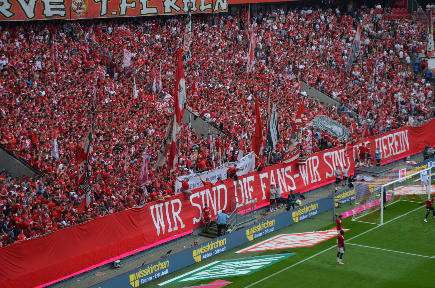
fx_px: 1049
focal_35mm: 87
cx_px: 218
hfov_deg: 23.4
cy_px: 144
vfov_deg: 15.6
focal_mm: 58
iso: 400
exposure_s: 1/500
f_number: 5.6
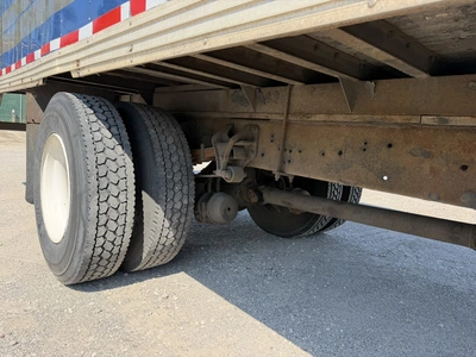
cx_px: 238
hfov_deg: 71.6
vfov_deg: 56.8
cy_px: 178
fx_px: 330
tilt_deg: -7.0
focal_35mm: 24
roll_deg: -3.5
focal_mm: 6.76
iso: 80
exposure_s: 1/1314
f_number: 1.78
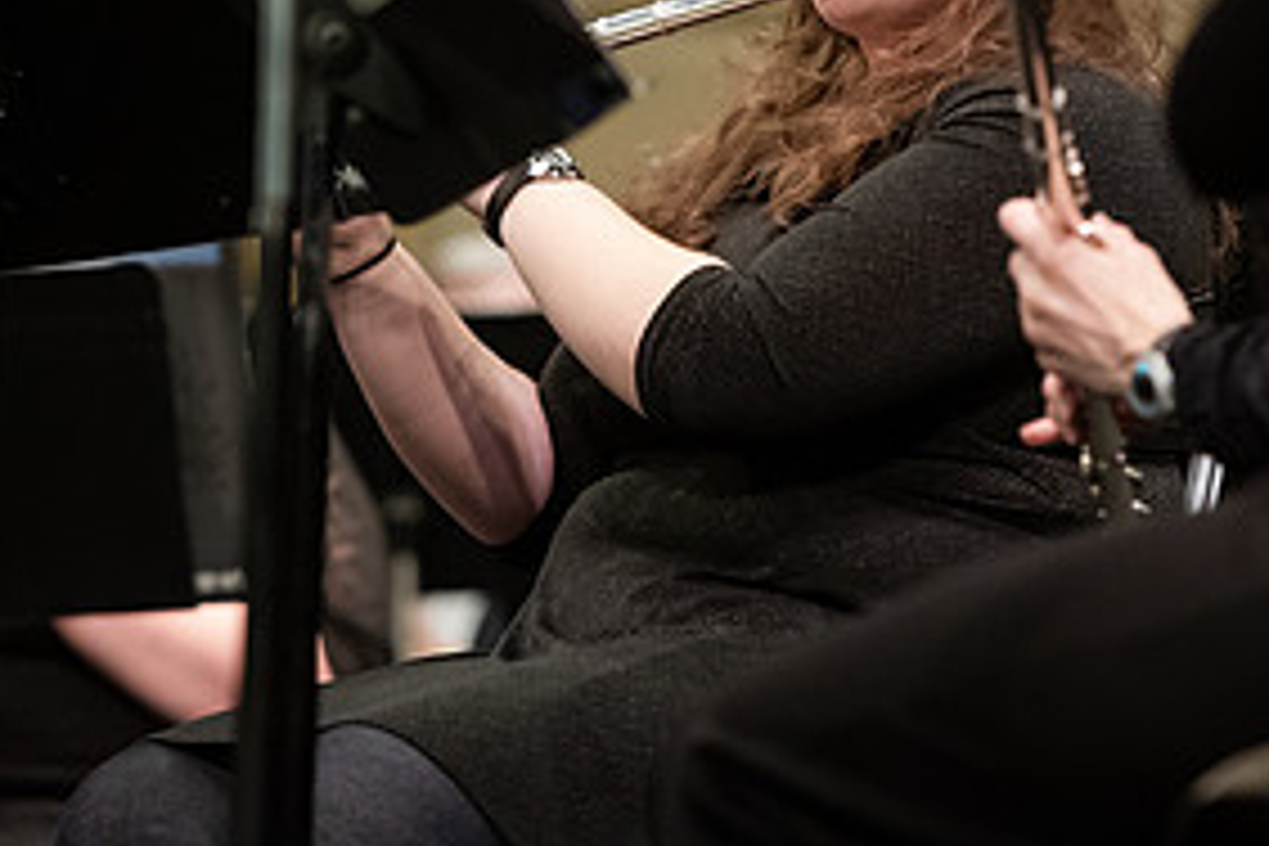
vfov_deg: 3.9
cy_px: 34
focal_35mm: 350
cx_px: 860
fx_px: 12337
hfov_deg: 5.9
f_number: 3.2
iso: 4000
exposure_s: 1/200
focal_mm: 170
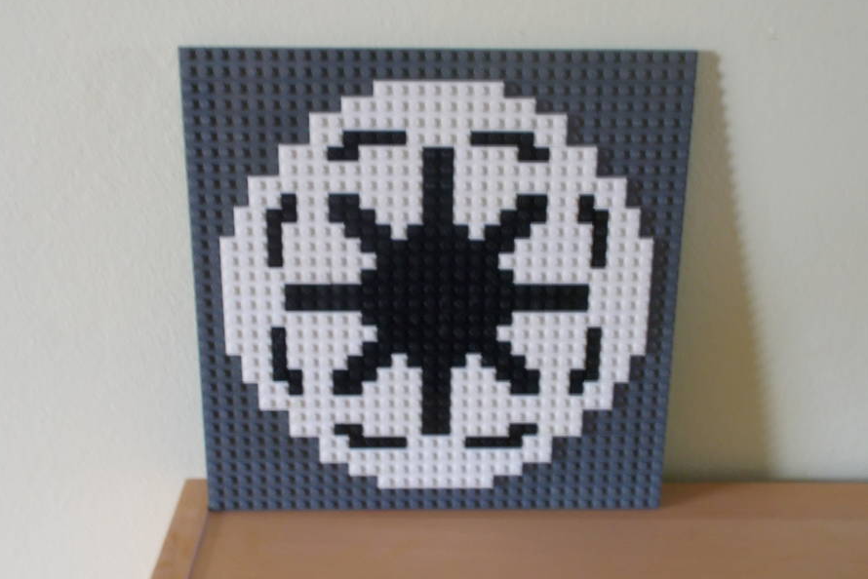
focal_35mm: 41
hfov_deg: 47.4
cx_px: 430
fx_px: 989
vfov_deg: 32.7
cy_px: 284
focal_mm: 6.9
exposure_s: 1/2.5
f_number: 3.9
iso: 200
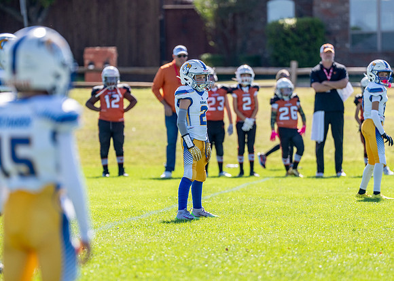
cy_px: 143
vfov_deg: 4.4
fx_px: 3627
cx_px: 190
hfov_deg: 6.2
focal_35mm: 324
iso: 320
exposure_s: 1/3200
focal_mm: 200
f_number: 2.8
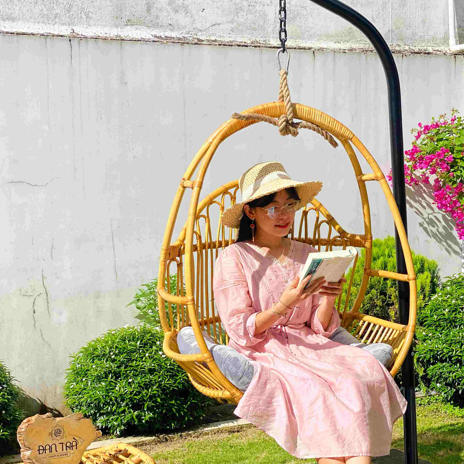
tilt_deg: -3.5
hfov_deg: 25.4
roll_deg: +1.0
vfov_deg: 25.4
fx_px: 1031
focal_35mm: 68
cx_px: 244
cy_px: 247
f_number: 2
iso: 20
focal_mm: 6
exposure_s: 1/2398
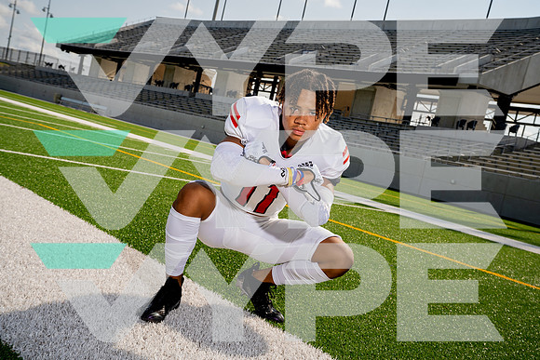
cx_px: 270
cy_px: 180
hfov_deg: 48.4
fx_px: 600
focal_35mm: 40
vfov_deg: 33.4
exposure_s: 1/250
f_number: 7.1
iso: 100
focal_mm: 40
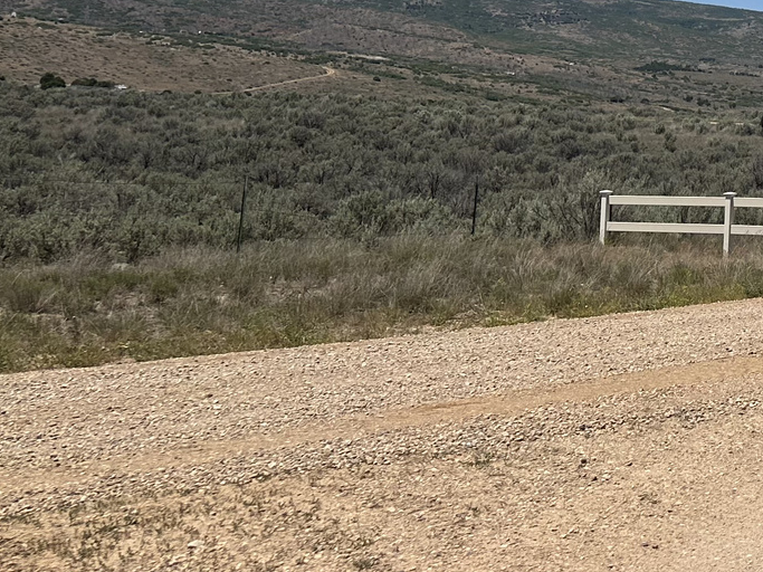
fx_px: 1587
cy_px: -84
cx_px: 1097
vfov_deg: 19.4
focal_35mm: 72
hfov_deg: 22.8
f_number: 1.78
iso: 80
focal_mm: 6.86
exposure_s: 1/7576
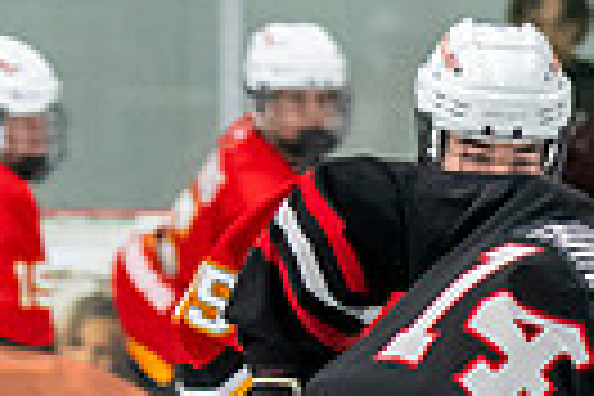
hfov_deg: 3.1
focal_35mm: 654
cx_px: 819
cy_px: 712
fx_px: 10790
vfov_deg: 2.1
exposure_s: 1/640
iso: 2000
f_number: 3.2
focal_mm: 100
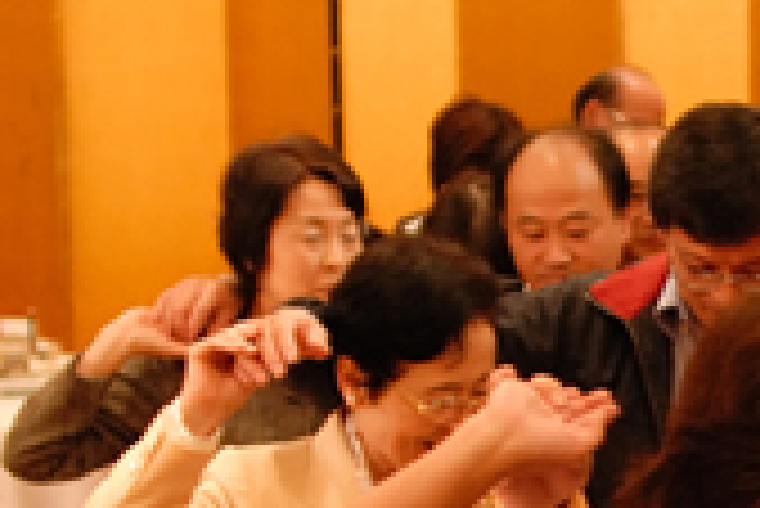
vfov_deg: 8.5
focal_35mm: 159
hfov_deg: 12.3
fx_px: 3359
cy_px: 740
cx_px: 1156
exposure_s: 1/100
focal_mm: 28
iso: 800
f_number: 2
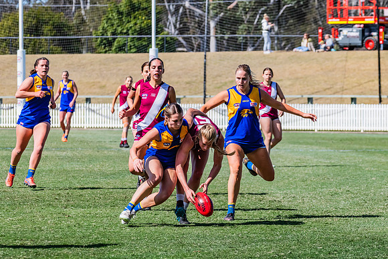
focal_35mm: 260
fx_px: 2807
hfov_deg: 7.9
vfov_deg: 5.3
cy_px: 141
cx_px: 222
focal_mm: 210
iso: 800
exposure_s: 1/1600
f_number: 10
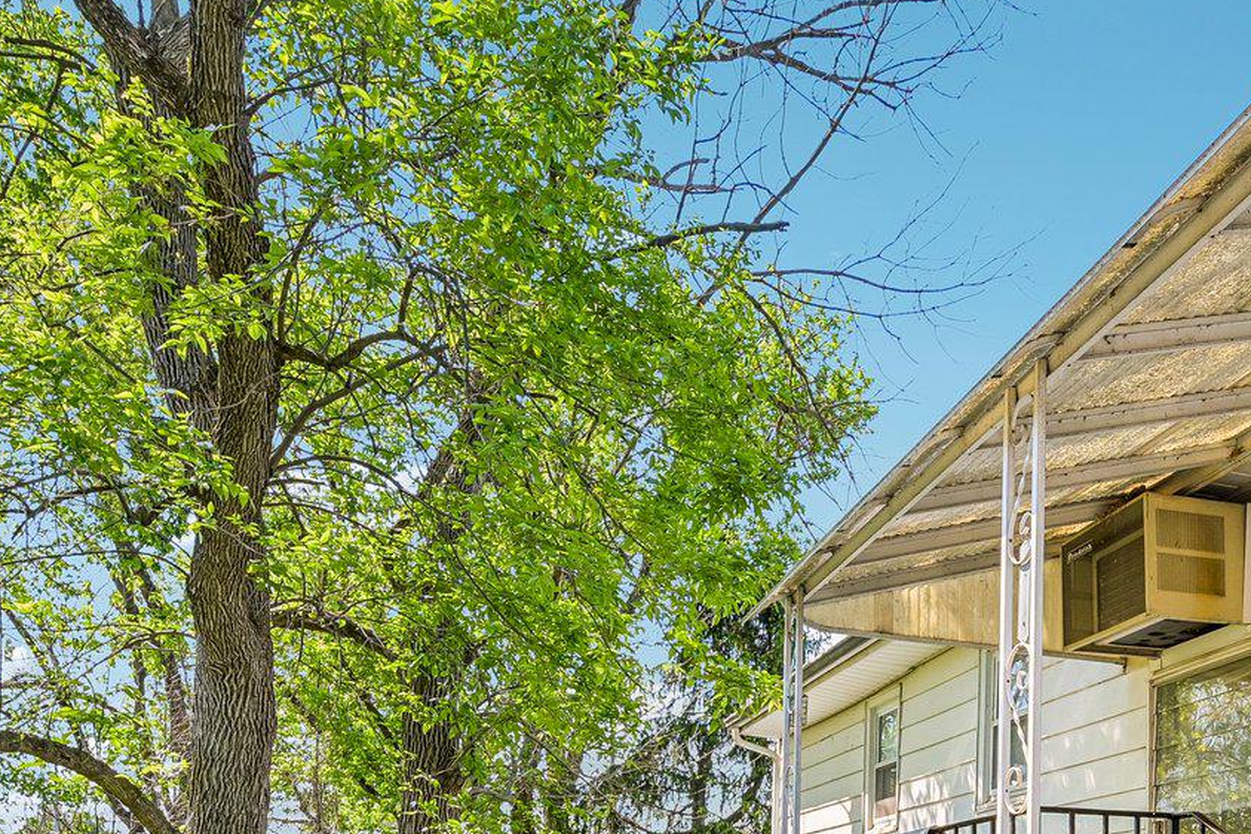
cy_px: 922
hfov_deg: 54.1
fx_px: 1181
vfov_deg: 33.7
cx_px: 883
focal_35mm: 34
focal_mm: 14
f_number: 8
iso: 100
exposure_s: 1/80
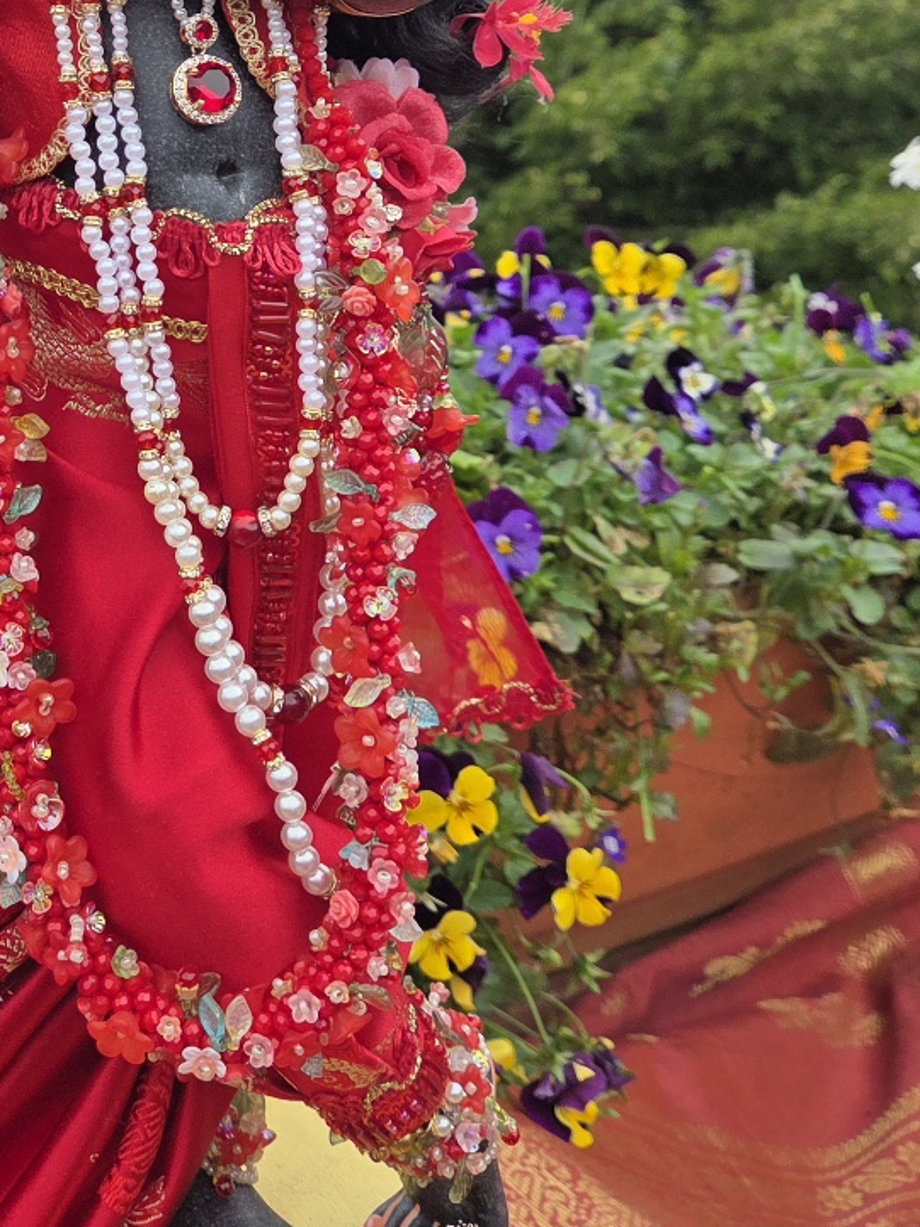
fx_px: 1808
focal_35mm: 51
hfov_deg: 27.2
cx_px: 44
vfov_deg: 35.8
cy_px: 182
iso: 80
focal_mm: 5.4
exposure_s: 1/1429
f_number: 1.8
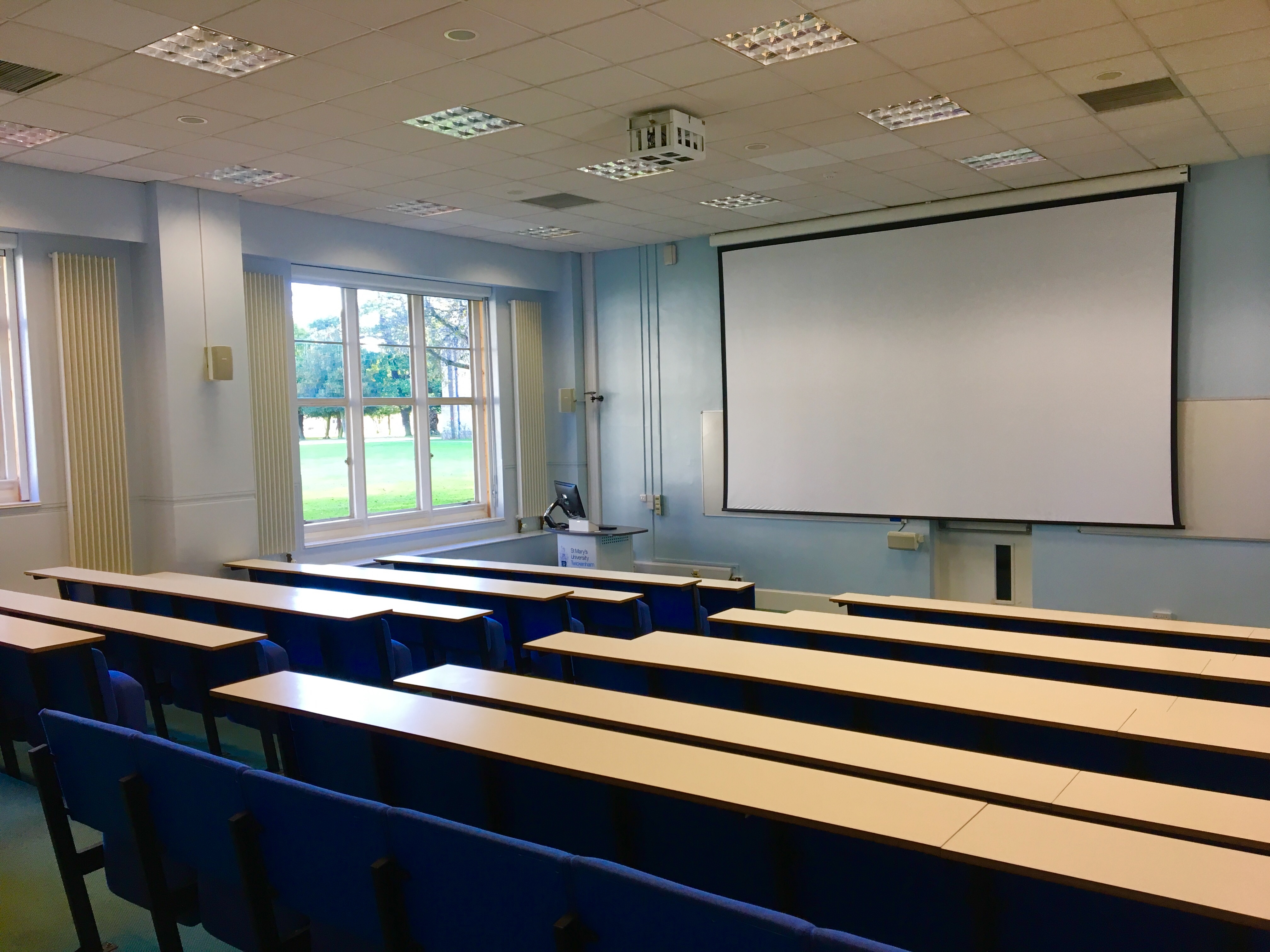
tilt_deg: -3.7
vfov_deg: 48.2
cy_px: 476
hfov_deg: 61.7
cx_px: 635
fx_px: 1064
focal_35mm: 29
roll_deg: +1.7
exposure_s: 1/33
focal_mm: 4.15
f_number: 2.2
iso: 40
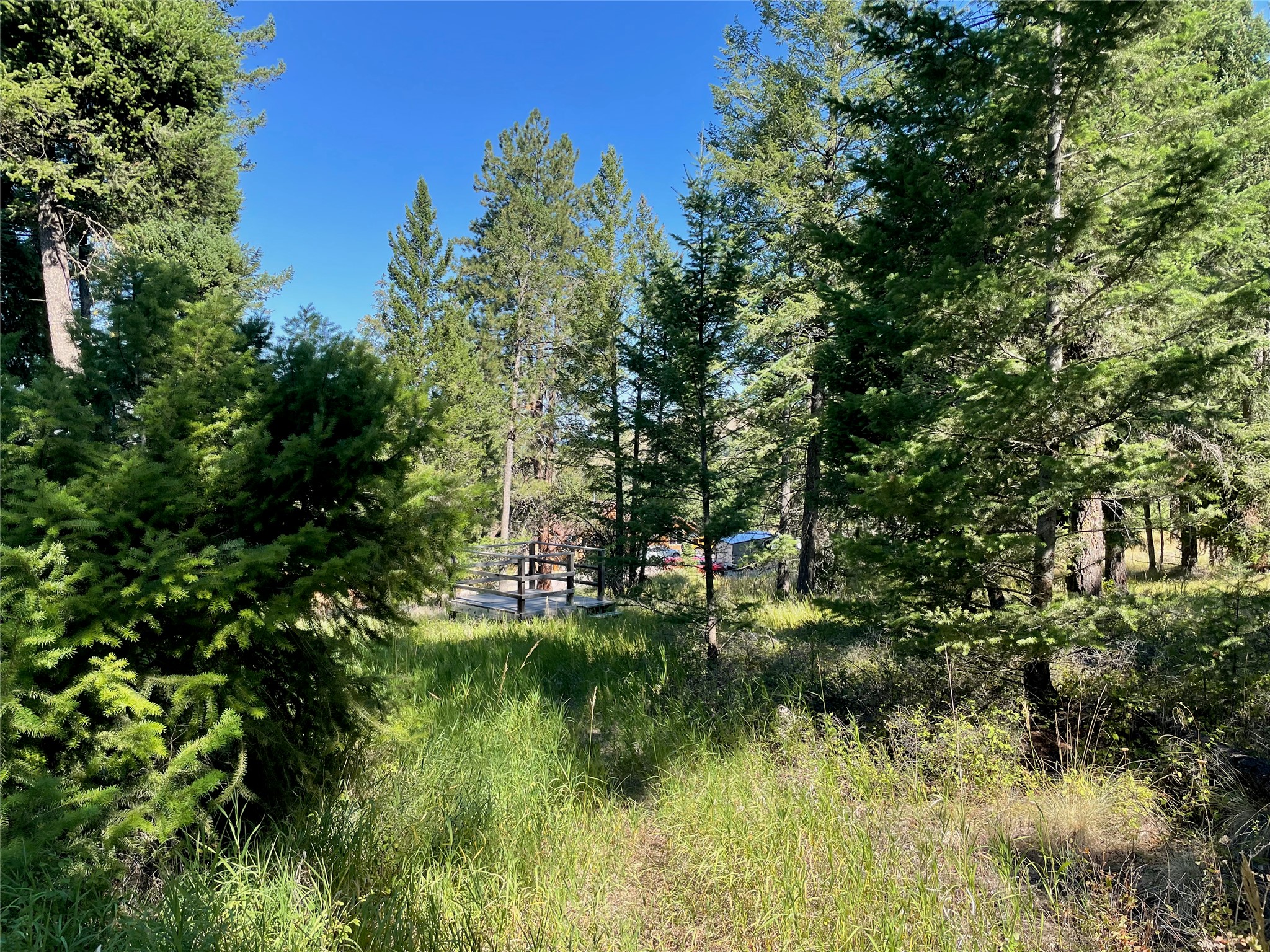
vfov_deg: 53.1
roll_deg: -0.1
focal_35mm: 26
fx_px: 954
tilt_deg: -3.0
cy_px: 476
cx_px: 635
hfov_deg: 67.3
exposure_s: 1/868
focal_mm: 4.2
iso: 32
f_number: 1.6
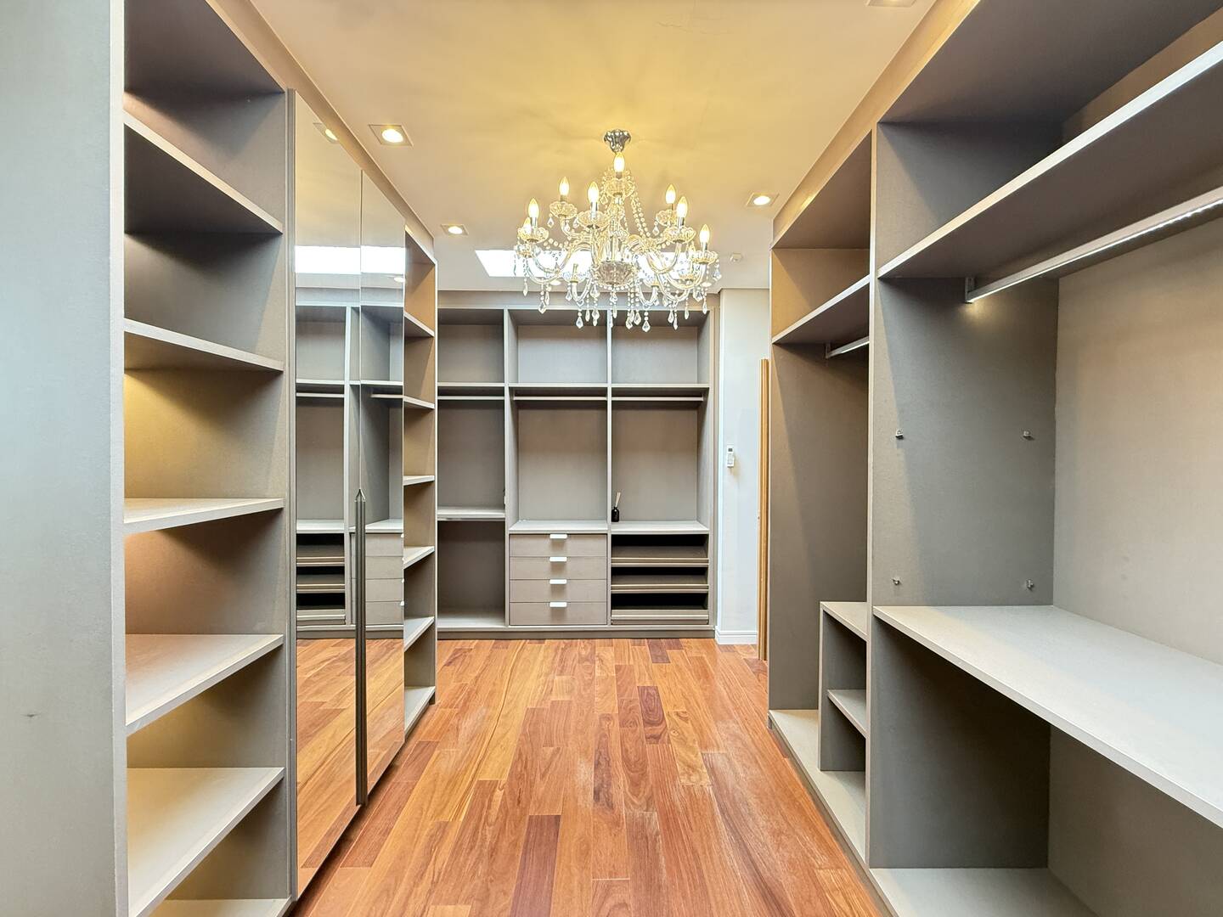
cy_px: 458
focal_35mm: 14
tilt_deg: -0.7
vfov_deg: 85.7
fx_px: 495
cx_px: 612
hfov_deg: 102.1
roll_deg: -1.0
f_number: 2.2
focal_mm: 2.22
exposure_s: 1/60
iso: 400
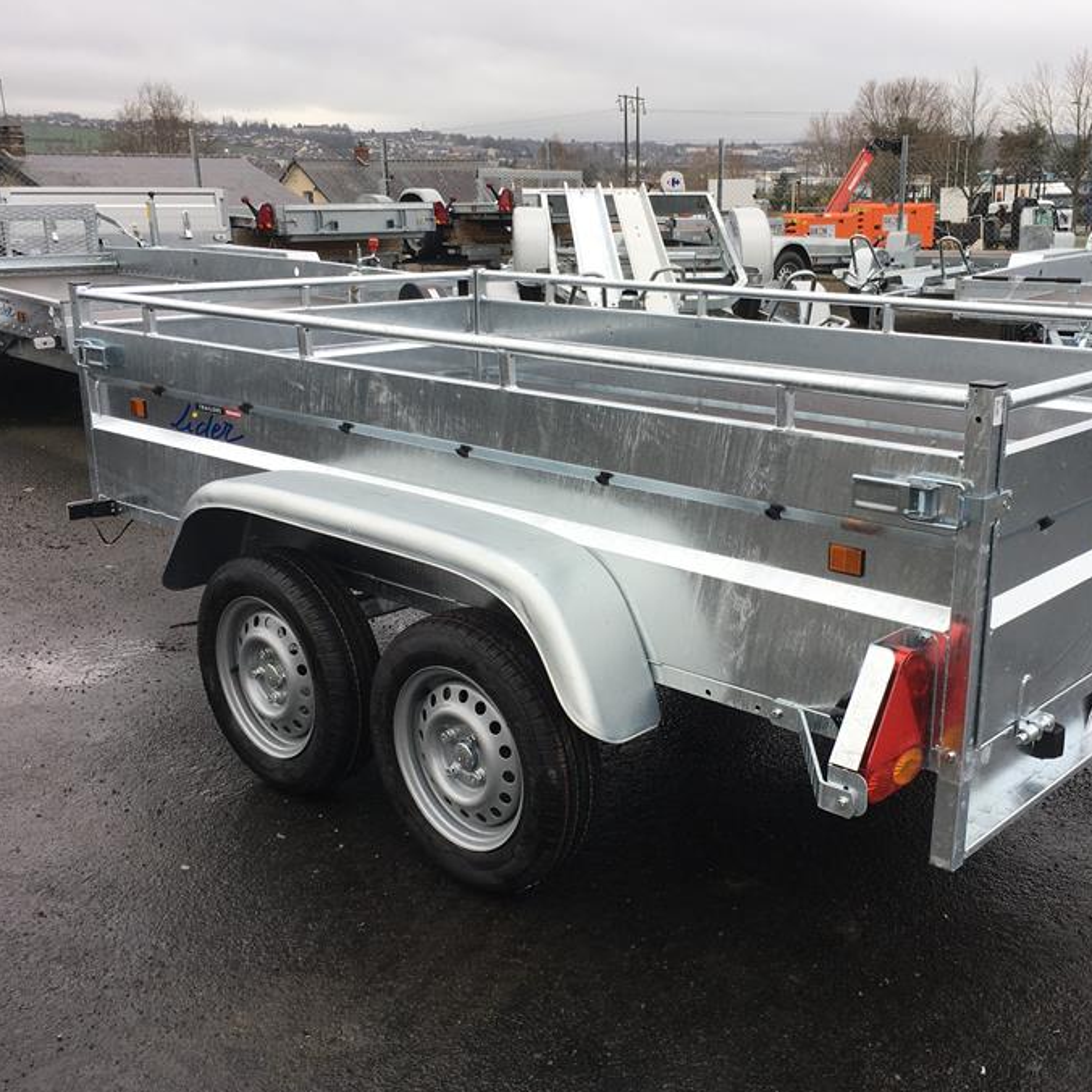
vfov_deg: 46.0
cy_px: 567
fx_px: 1285
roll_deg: +0.1
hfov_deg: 45.8
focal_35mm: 36
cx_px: 659
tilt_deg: -15.4
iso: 25
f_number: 2.2
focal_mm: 4.15
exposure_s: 1/232
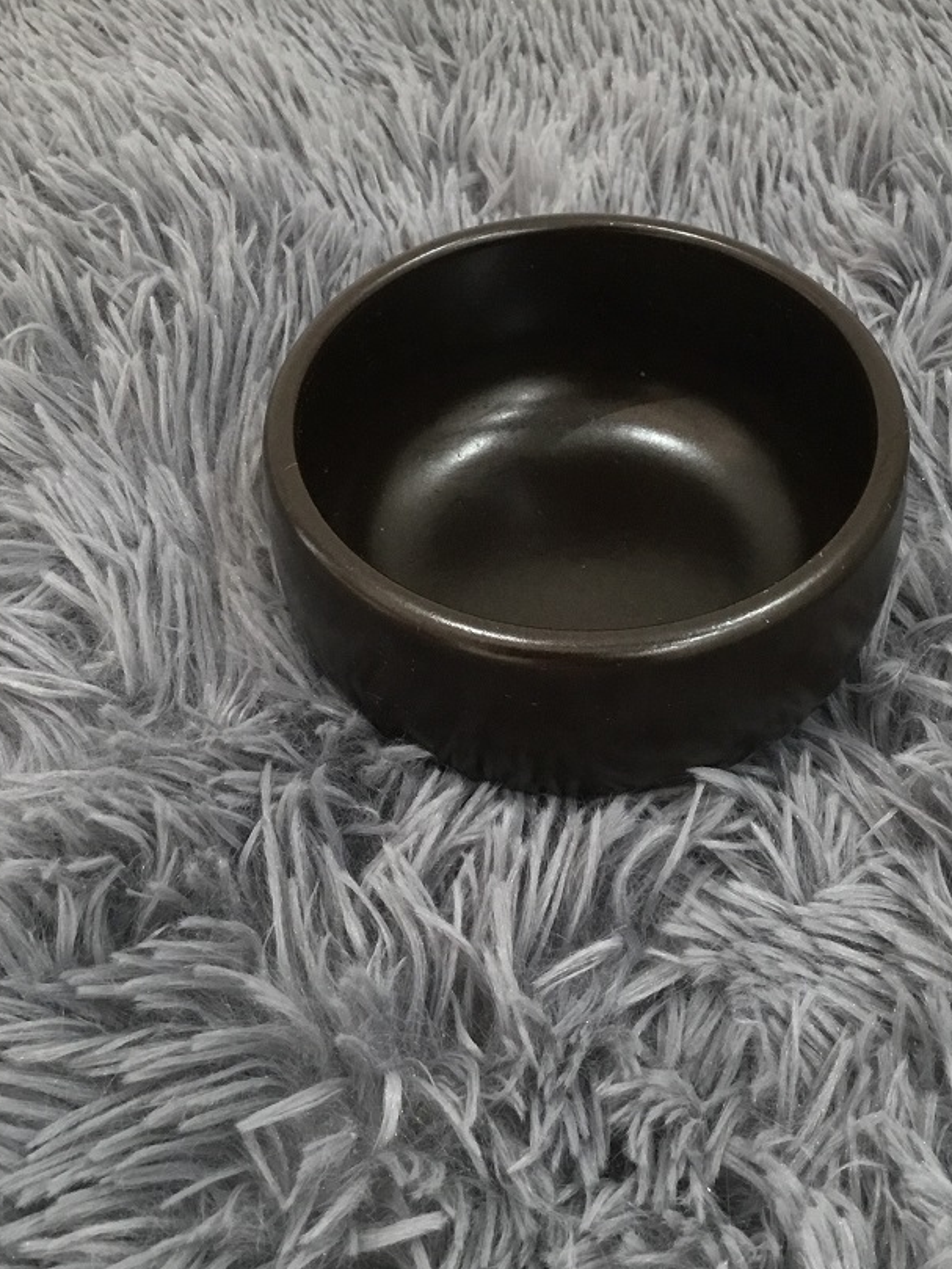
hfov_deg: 31.5
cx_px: 533
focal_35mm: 46
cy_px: 511
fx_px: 1686
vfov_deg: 41.1
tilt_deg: -49.2
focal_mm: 3.3
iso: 125
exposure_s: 1/33
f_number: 2.4
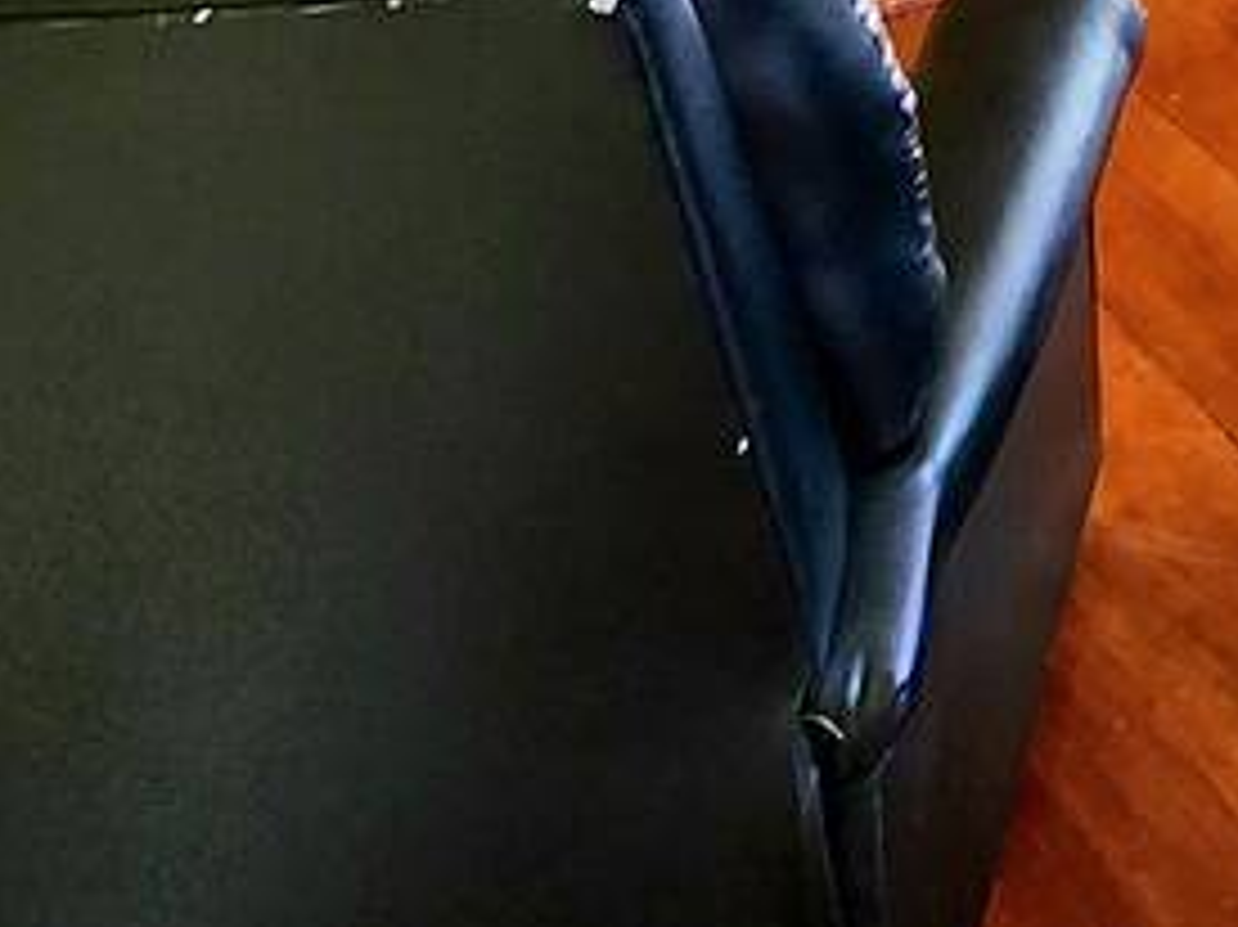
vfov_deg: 17.0
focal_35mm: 68
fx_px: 2431
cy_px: -824
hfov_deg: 20.3
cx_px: 2228
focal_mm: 2.2
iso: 64
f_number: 2.2
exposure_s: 1/60.2
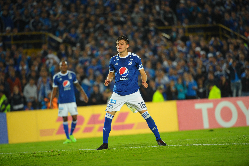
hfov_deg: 5.2
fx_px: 2765
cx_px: 124
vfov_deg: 3.4
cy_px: 83
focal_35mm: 400
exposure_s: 1/640
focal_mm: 400
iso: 2000
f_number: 4
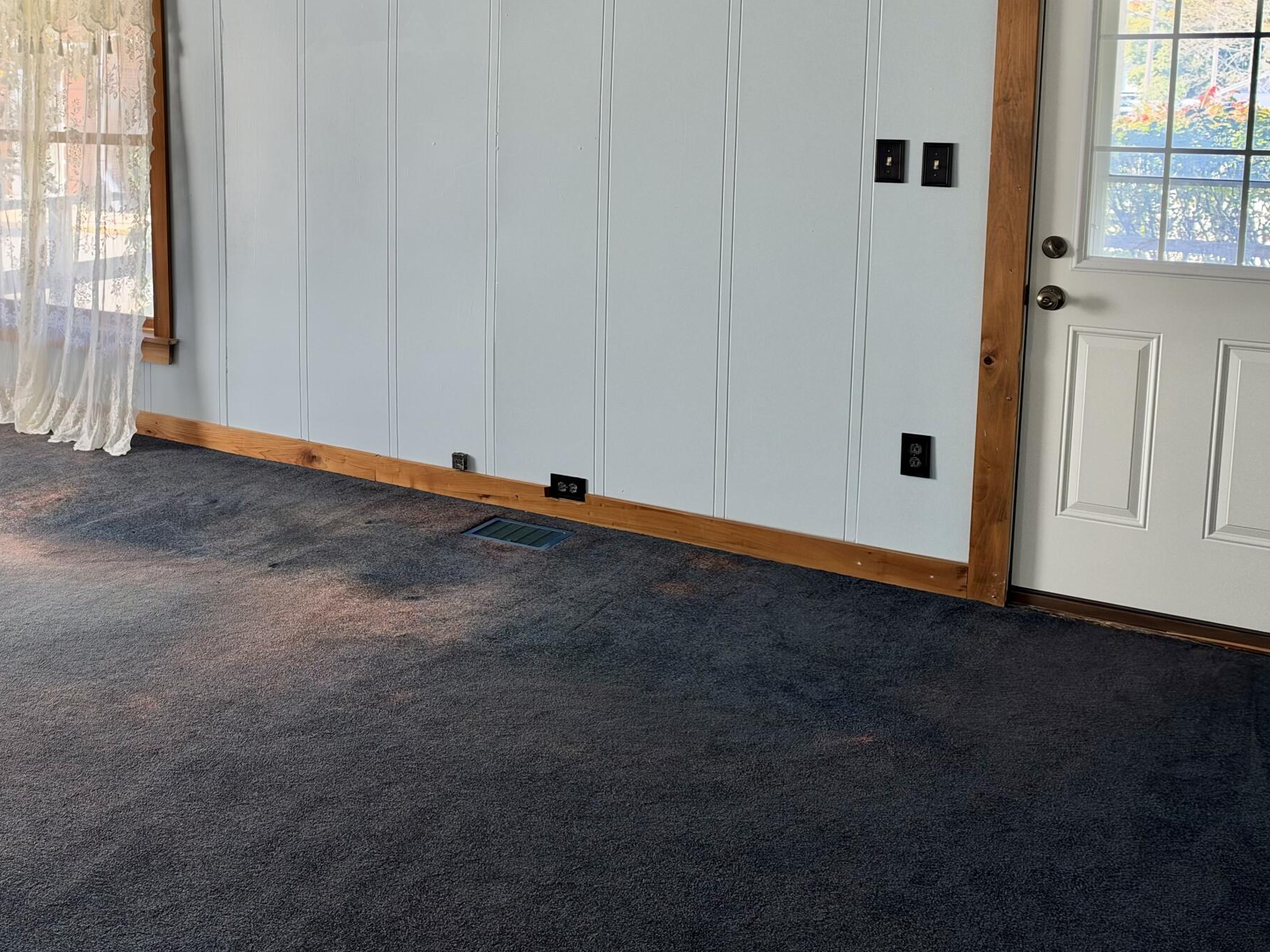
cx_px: 271
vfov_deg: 35.3
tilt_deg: -6.8
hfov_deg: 44.7
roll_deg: +0.2
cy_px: 264
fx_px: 1468
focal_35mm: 40
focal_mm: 6.93
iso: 125
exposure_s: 1/121
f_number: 1.8
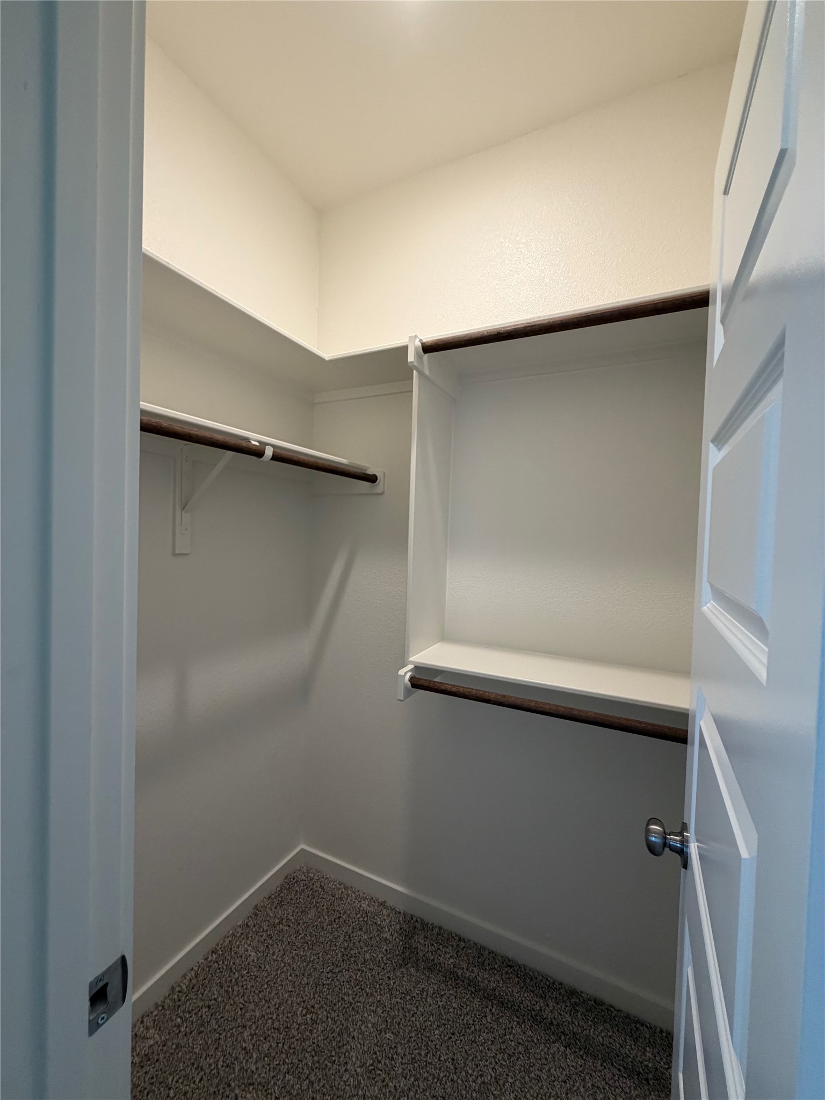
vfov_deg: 102.1
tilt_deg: -1.2
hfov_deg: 85.7
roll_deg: -1.4
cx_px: 412
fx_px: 445
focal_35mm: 14
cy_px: 550
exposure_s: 1/120
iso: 200
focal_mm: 2.22
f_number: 2.2
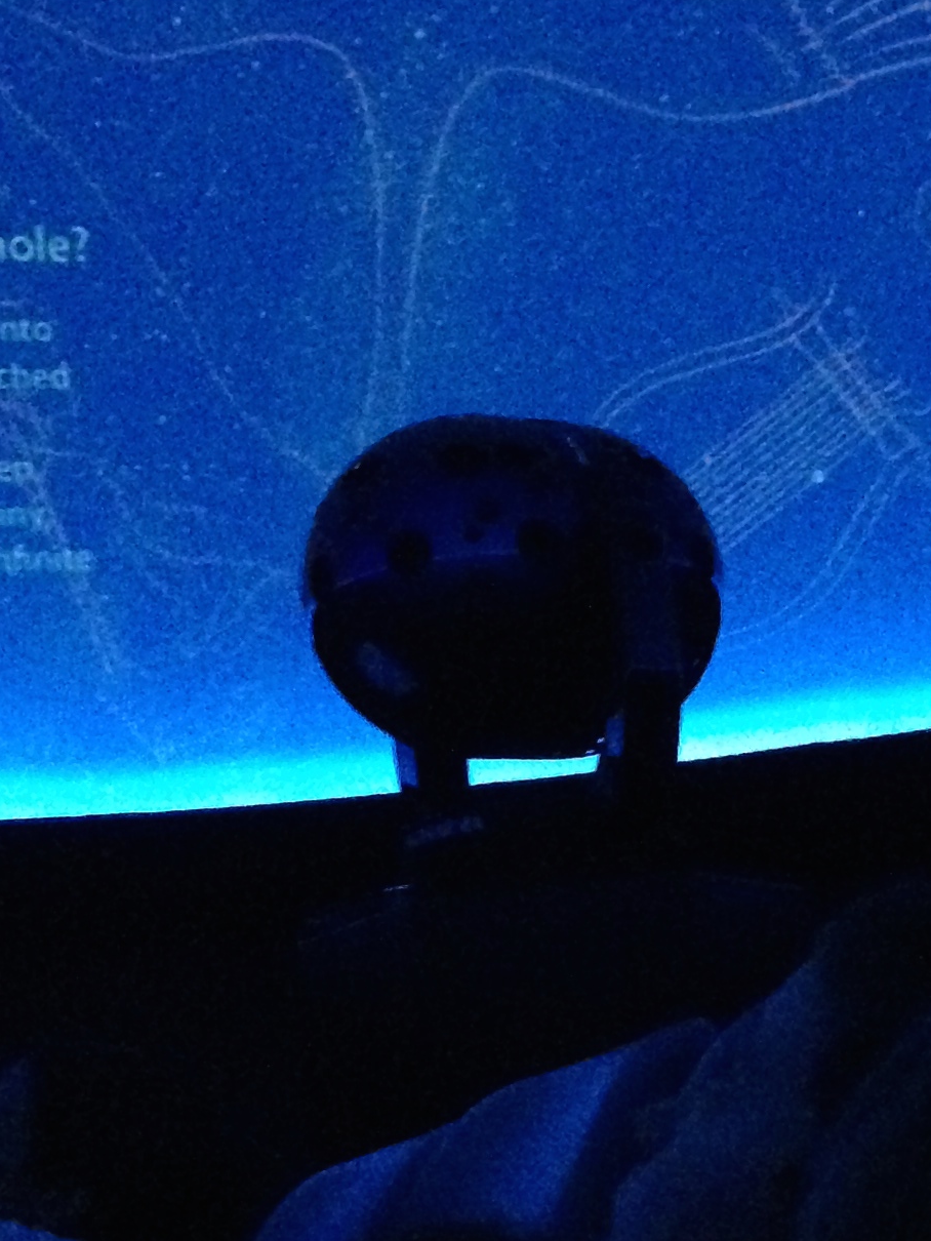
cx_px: 921
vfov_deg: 21.9
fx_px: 3190
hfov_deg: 16.3
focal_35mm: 89
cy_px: 815
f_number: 2.4
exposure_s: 1/15
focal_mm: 4.12
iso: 800
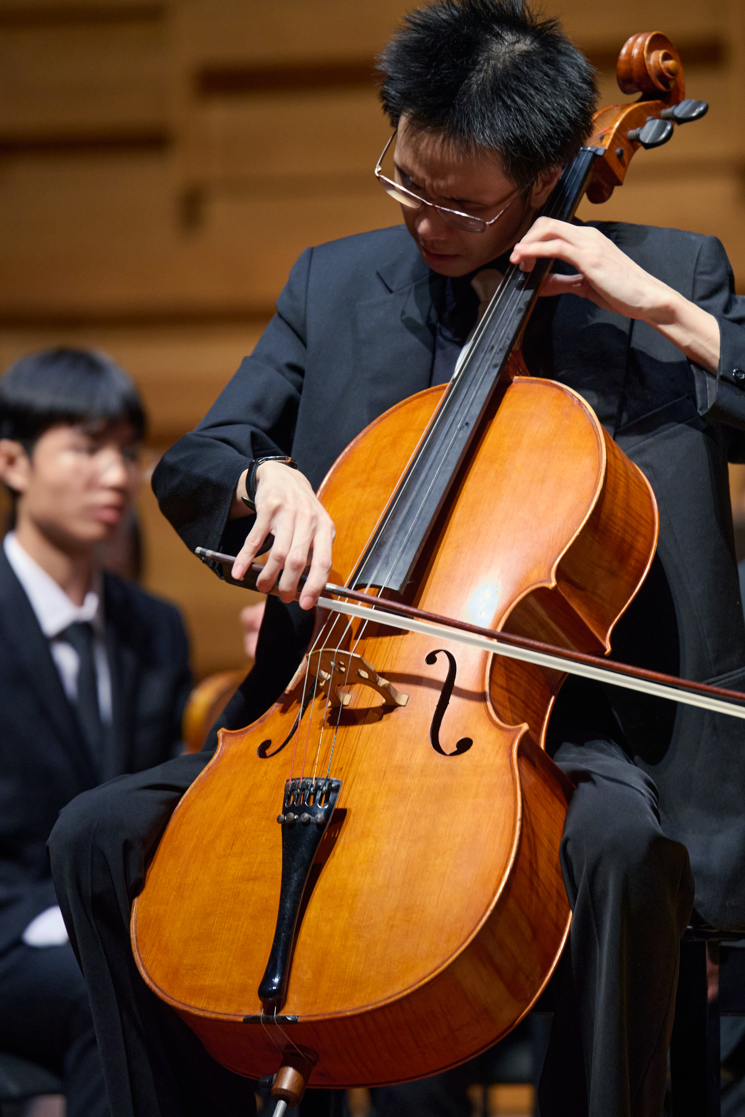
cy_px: 493
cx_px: 438
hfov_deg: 6.2
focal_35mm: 223
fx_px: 6921
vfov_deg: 9.2
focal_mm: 180
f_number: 2.8
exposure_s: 1/160
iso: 3200
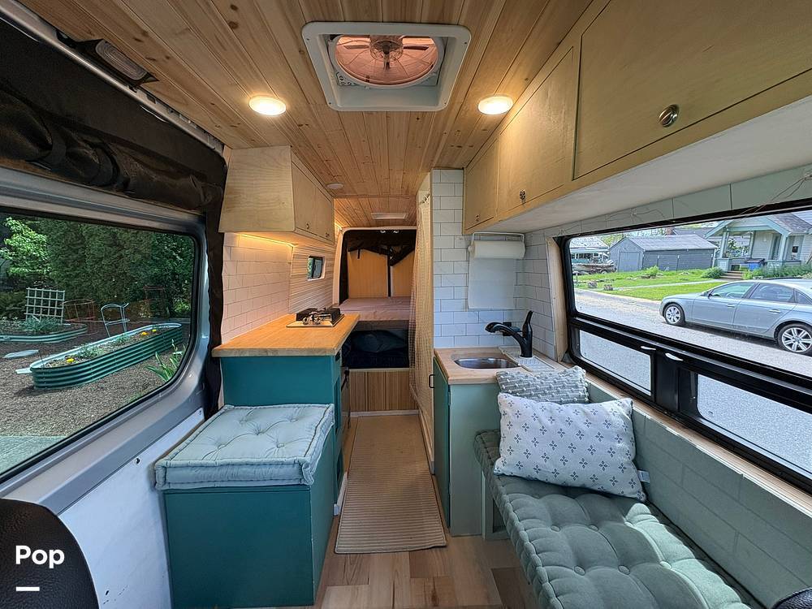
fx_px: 328
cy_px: 304
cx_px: 406
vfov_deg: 85.7
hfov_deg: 102.1
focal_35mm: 14
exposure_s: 1/140
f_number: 2.2
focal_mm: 2.22
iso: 160
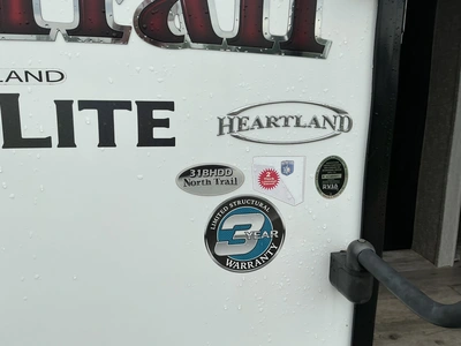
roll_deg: +0.3
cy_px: 173
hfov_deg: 63.4
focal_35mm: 28
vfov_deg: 49.7
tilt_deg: -12.5
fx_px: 373
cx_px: 230
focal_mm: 3
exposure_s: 1/1195
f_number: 1.8
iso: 25
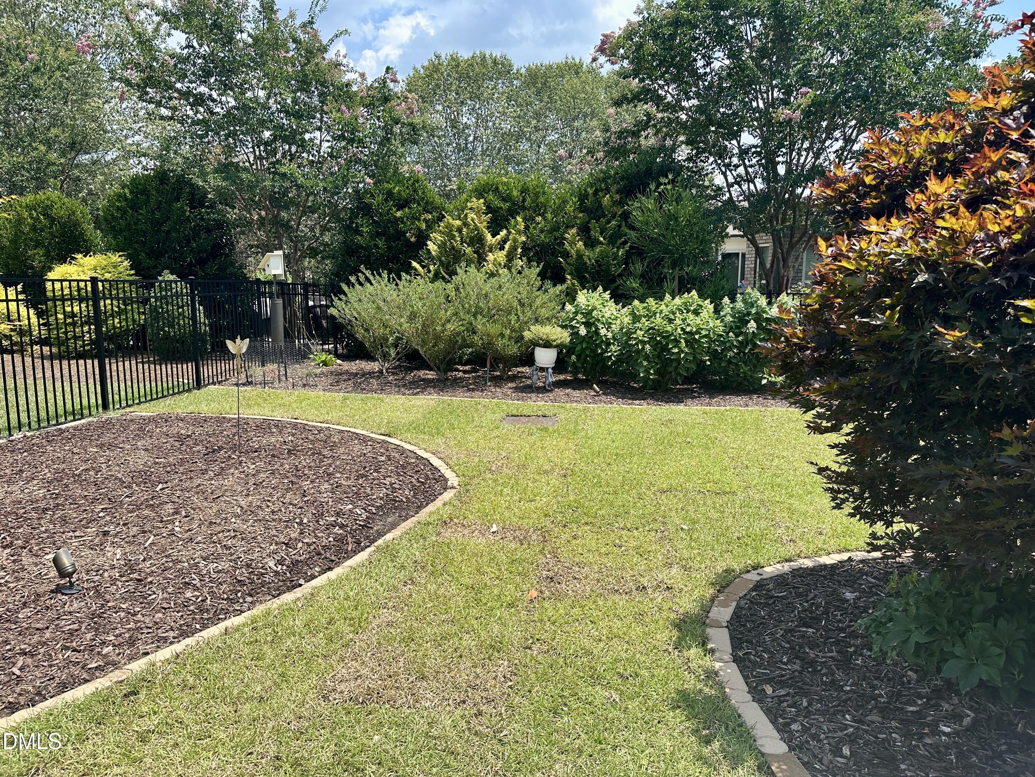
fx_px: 718
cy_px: 388
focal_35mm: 24
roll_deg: +0.1
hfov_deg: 71.6
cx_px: 518
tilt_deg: -7.3
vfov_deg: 56.8
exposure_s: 1/2299
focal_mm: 6.86
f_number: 1.78
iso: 80
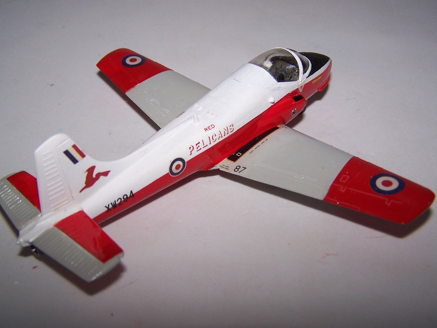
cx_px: 217
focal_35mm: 42
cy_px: 163
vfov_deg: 34.4
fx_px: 530
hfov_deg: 44.8
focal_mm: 6.3
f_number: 2.8
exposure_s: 1/60
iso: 80
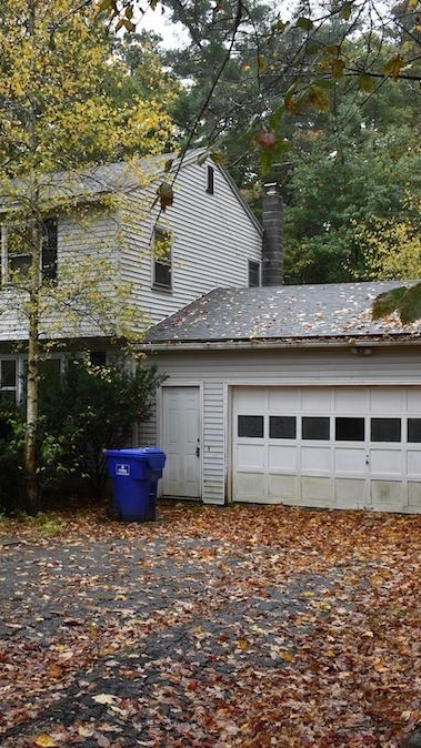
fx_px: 854
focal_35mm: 43
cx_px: 123
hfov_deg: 27.4
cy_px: 378
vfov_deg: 47.4
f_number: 3.5
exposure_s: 1/250
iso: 450
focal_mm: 18
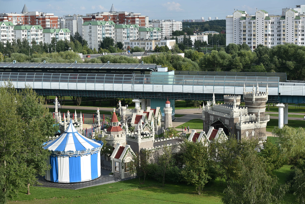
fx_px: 593
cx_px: 152
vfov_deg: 19.5
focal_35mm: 70
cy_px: 102
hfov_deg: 28.8
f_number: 5.6
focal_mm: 70
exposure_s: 1/320
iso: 100
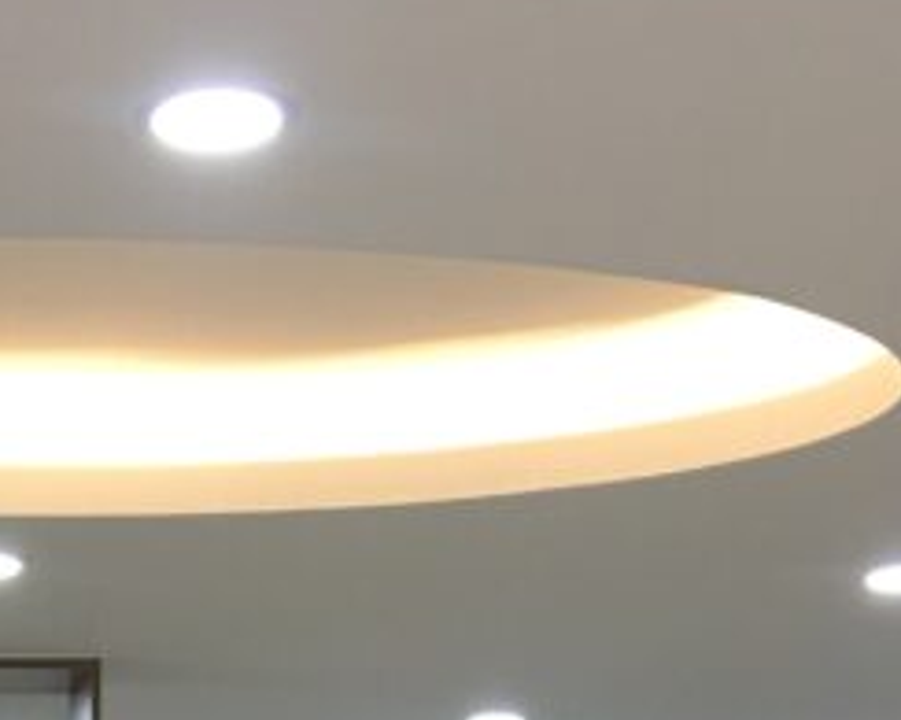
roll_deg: +0.2
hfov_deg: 15.8
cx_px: -37
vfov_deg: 12.1
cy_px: 1200
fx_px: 3172
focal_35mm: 119
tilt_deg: +0.1
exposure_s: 1/17
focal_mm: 4.15
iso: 40
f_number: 2.2
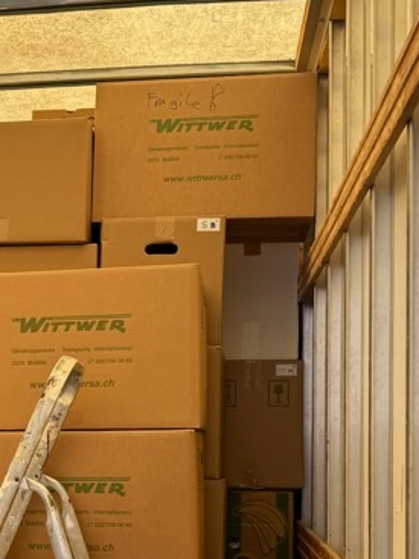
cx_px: -54
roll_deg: +1.2
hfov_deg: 19.5
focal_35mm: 72
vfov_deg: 26.7
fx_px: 1163
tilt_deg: -0.7
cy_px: 414
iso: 80
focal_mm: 6.76
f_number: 1.78
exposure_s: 1/1112
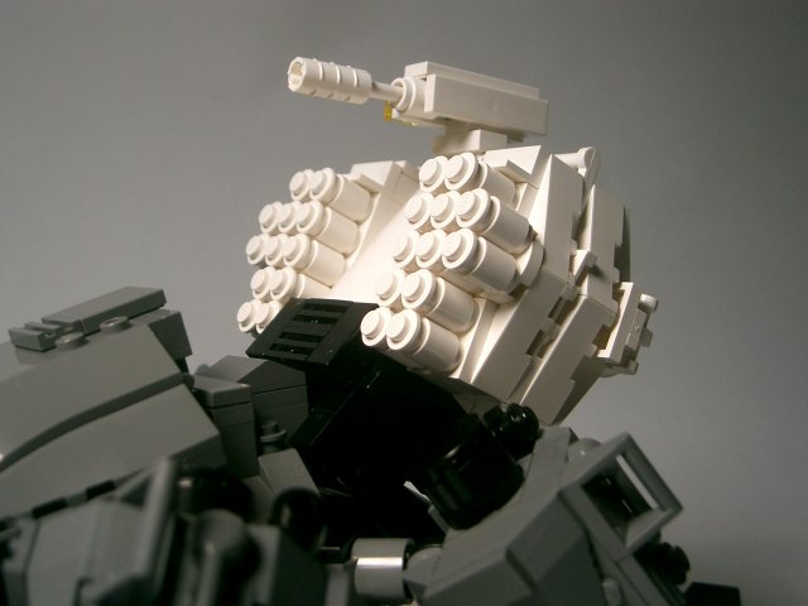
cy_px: 303
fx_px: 1027
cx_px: 404
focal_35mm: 44
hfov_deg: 42.9
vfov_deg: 32.9
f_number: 3
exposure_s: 1/500
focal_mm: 9.2
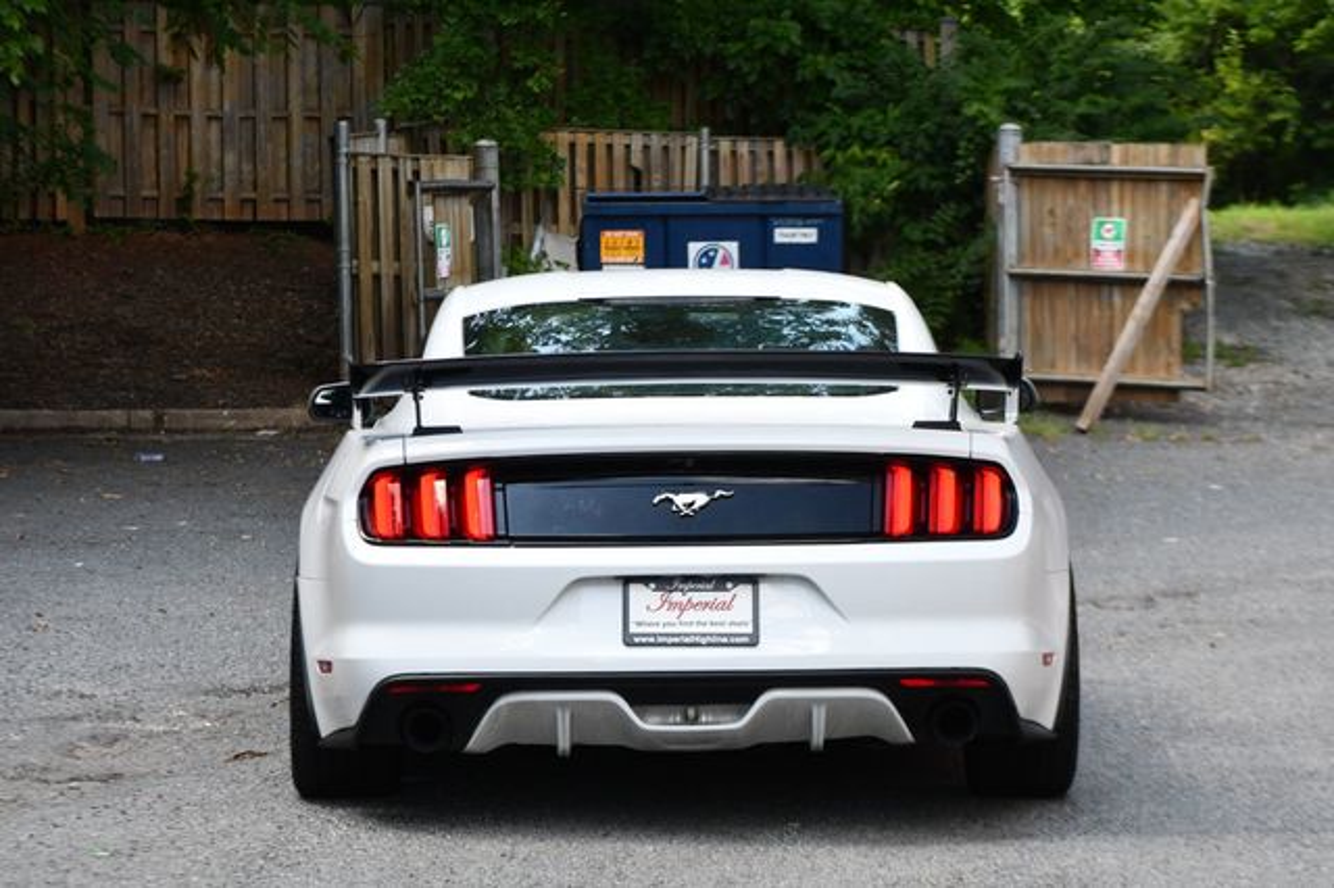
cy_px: 444
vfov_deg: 11.4
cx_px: 667
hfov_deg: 17.1
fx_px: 4444
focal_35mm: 120
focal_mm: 80
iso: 360
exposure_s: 1/250
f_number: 5.6
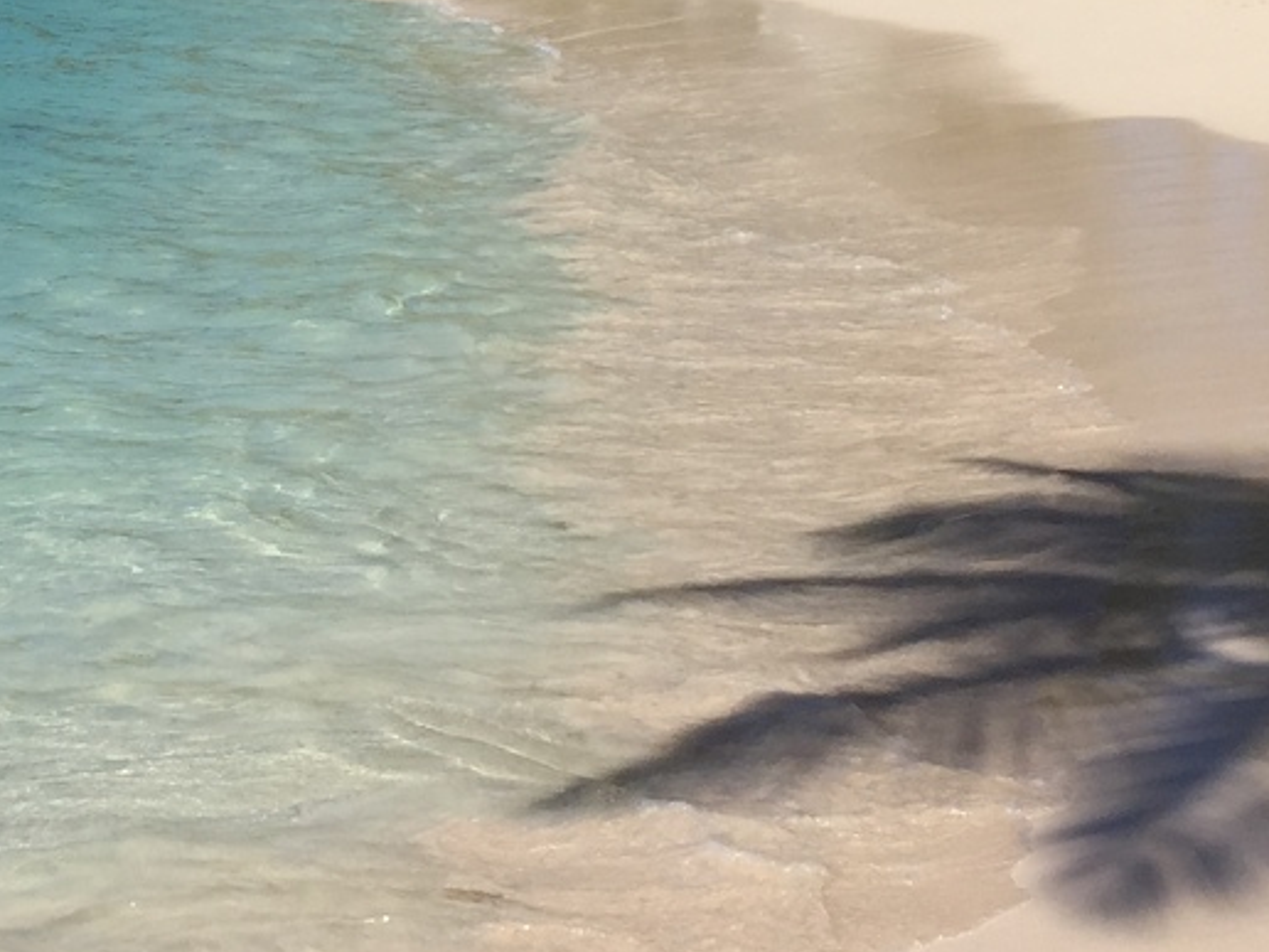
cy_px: -44
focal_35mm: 90
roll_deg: +0.2
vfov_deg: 16.0
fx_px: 3299
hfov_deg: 21.7
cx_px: 408
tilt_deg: -3.3
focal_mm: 4.15
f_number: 2.2
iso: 32
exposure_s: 1/3968
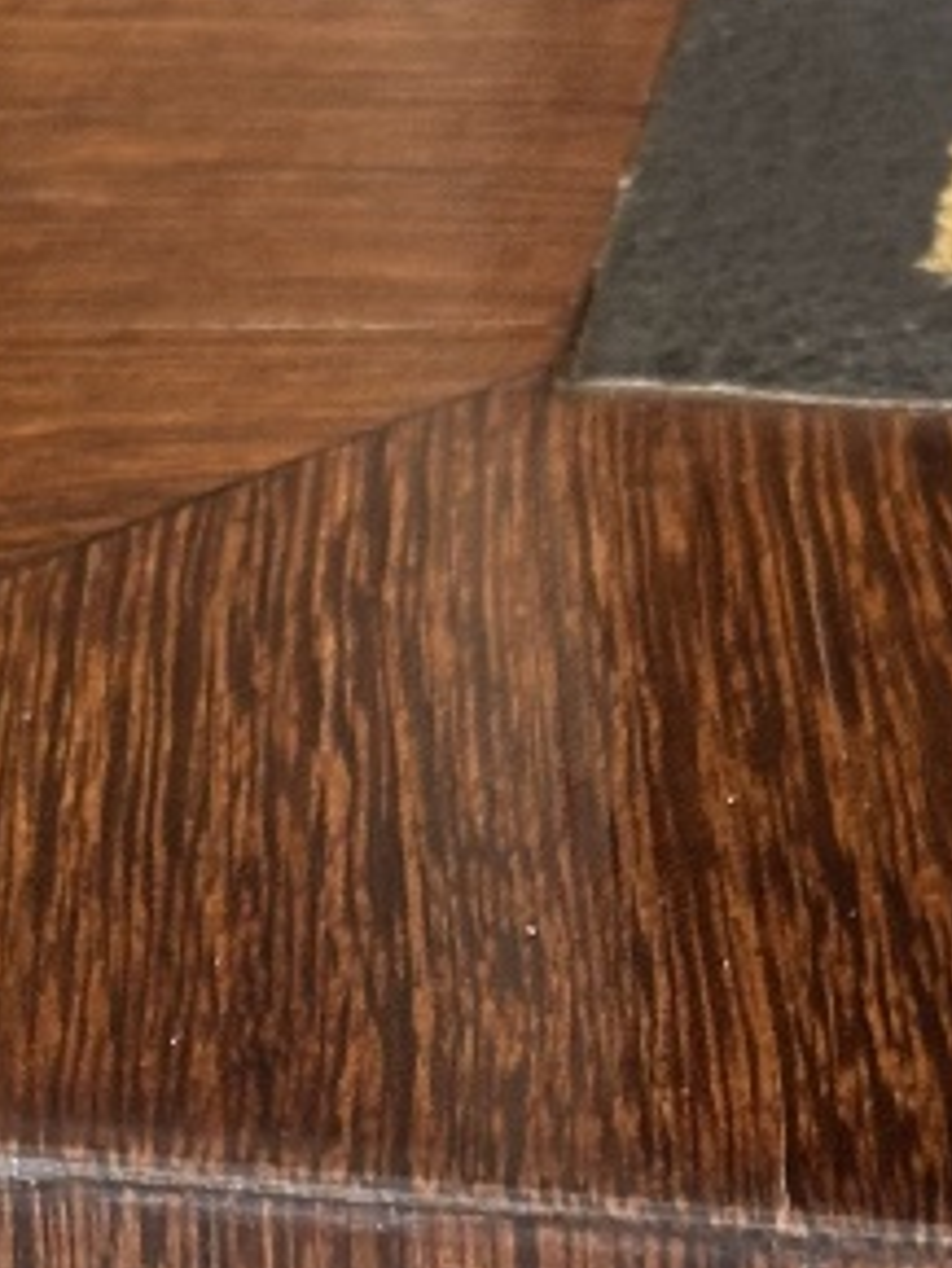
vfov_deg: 9.7
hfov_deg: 7.3
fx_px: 7292
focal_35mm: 199
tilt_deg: -39.3
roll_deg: +5.9
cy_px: 1865
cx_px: -540
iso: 125
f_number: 1.78
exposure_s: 1/50
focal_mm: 6.86
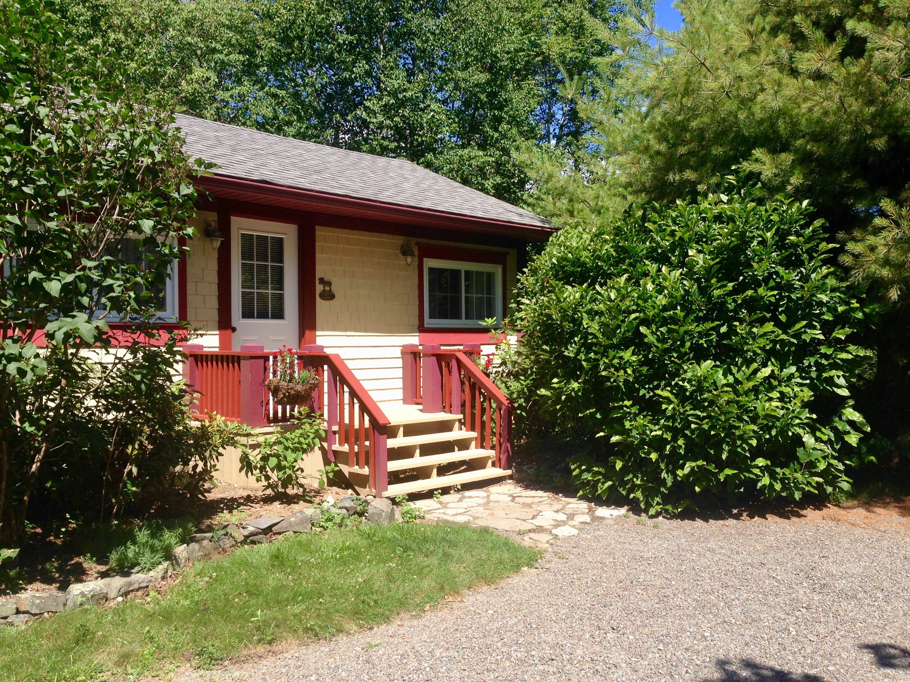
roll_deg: -0.5
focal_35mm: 33
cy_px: 341
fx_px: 868
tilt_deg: -2.2
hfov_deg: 55.4
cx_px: 455
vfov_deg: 42.9
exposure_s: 1/935
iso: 50
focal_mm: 4.12
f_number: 2.4
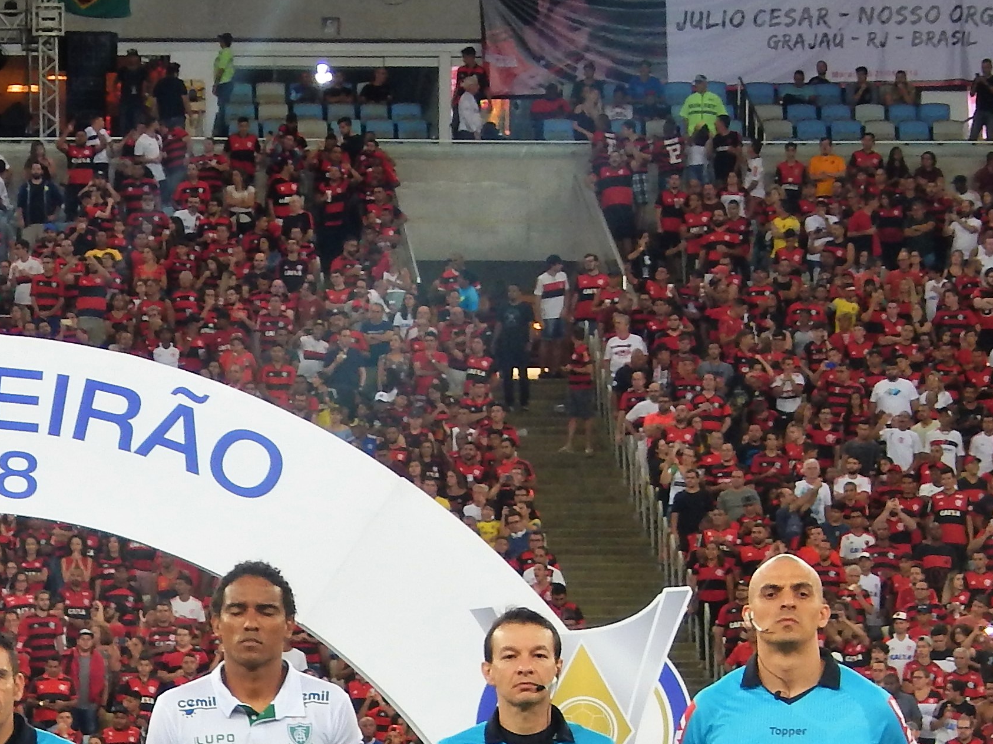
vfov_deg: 7.0
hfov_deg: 9.4
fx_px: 6023
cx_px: -12
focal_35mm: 210
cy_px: 825
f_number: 4.4
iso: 125
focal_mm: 16.6
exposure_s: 1/40
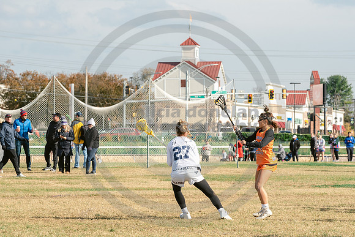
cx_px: 264
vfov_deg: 6.8
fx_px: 1987
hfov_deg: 10.2
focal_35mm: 201
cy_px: 165
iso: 250
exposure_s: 1/800
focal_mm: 125
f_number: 7.1
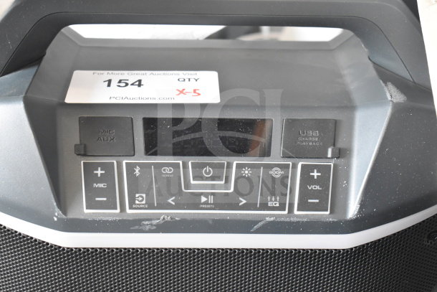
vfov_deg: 23.8
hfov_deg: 35.0
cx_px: 218
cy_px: 146
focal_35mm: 57
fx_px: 692
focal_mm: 38
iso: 3600
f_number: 4.8
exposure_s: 1/60
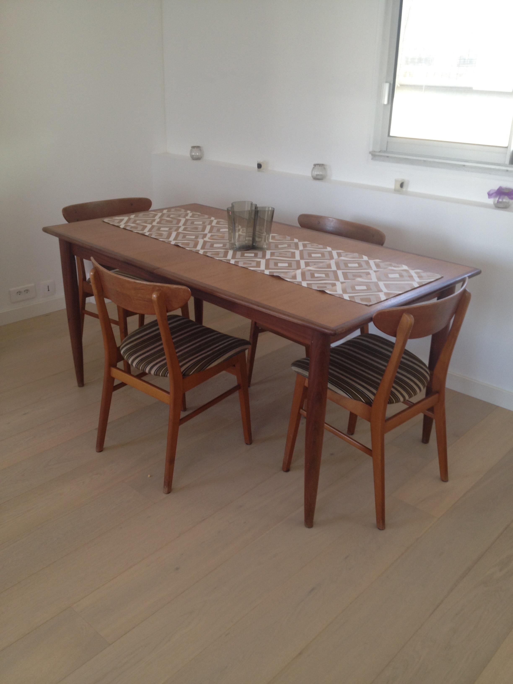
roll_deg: -0.4
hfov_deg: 40.7
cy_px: 342
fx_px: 692
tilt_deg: -21.4
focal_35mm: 35
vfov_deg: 52.6
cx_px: 256
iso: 50
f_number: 2.4
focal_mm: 4.28
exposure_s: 1/20
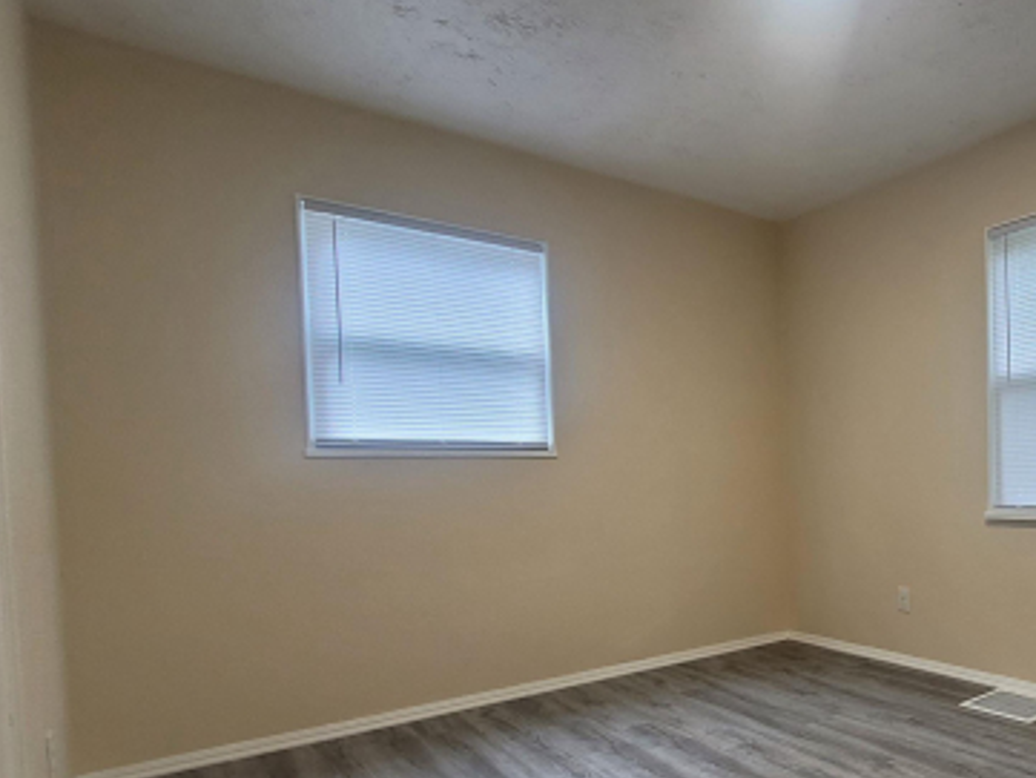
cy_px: 494
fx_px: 719
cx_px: 851
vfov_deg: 56.1
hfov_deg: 64.3
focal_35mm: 24
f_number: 2.2
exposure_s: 1/60
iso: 125
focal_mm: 1.74
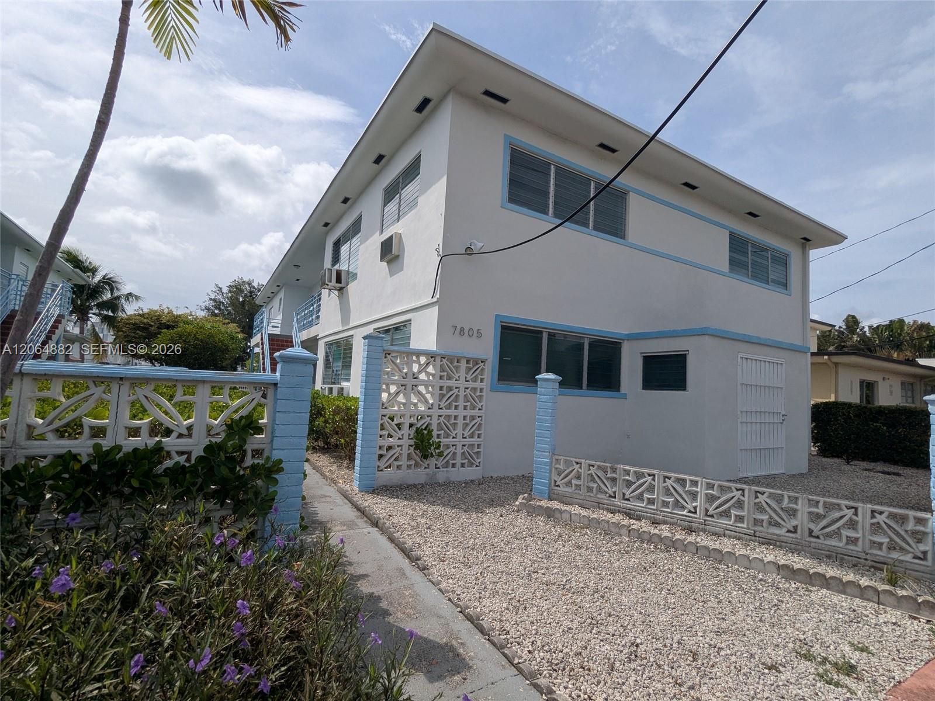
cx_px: 468
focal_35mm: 16
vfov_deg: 78.1
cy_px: 350
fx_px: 432
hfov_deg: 94.5
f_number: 2.2
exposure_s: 1/3205
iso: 49
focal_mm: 2.35
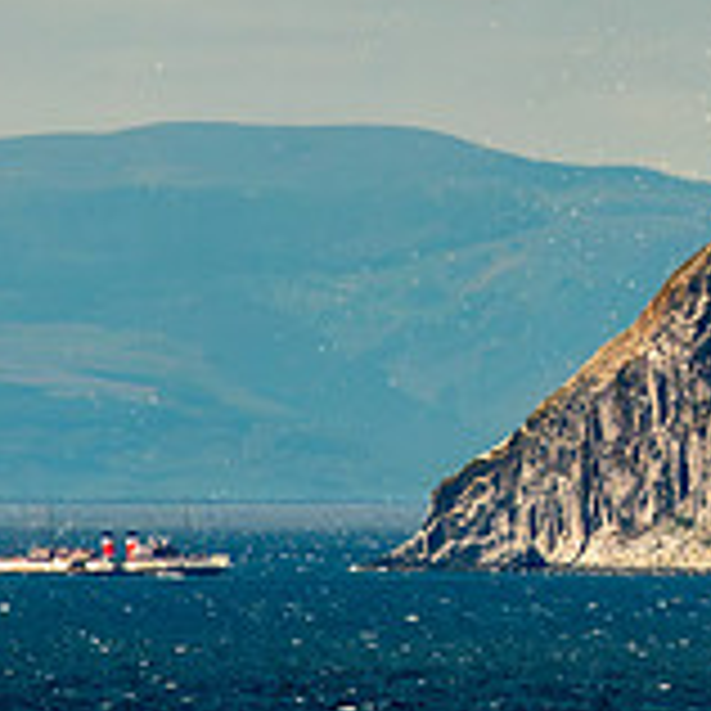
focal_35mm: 2431
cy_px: -27
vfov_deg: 0.7
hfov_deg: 0.7
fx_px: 56491
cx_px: 1011
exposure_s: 1/500
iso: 360
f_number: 16
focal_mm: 500
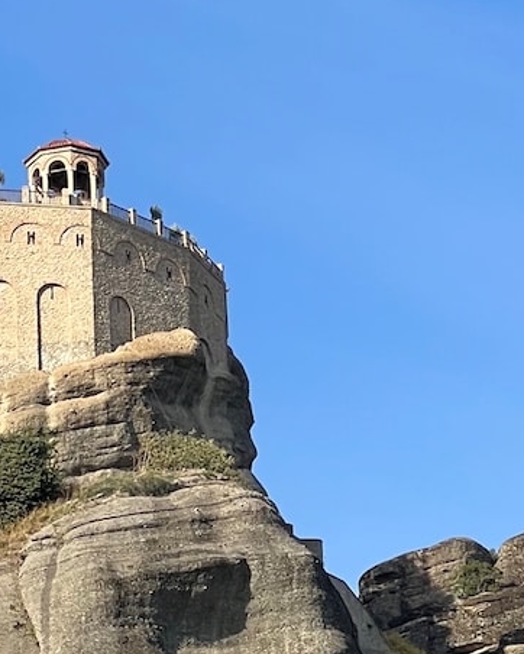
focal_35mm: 266
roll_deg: +1.0
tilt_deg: +22.3
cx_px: -262
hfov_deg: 5.8
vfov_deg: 7.2
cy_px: 569
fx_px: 5153
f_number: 2.8
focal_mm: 9
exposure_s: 1/475
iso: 32
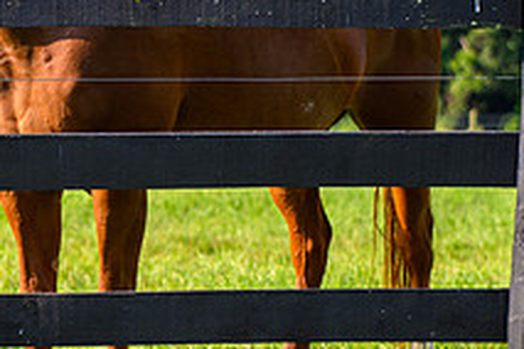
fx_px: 2780
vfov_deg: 7.2
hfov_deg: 10.7
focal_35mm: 191
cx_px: 121
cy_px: 36
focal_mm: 70
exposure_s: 1/800
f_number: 2.8
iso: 100
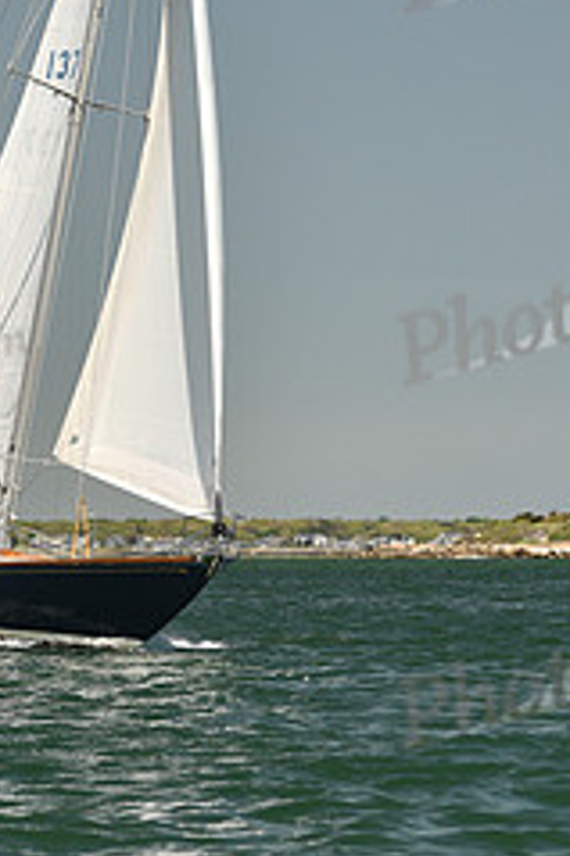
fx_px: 6350
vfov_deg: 7.7
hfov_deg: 5.1
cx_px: 213
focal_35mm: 267
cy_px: 158
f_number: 5.6
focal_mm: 110
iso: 250
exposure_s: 1/800
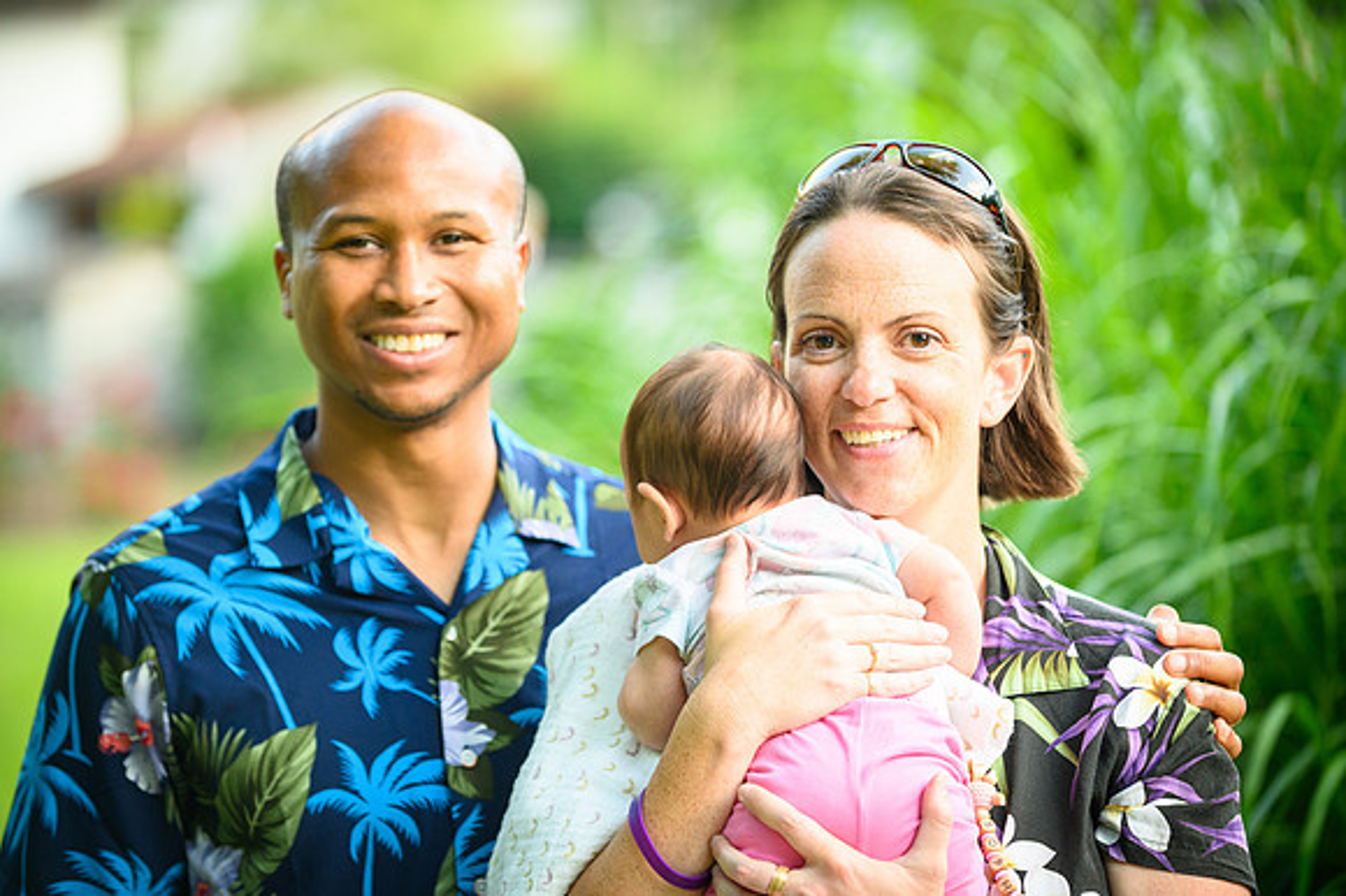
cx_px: 673
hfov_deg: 16.4
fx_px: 4671
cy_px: 448
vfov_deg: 11.0
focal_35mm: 125
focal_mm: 125
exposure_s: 1/125
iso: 500
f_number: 2.8
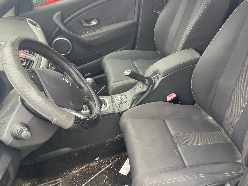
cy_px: 90
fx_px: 222
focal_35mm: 31
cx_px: 147
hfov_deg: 58.0
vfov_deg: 45.4
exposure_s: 1/121
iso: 100
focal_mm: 4.2
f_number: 1.6
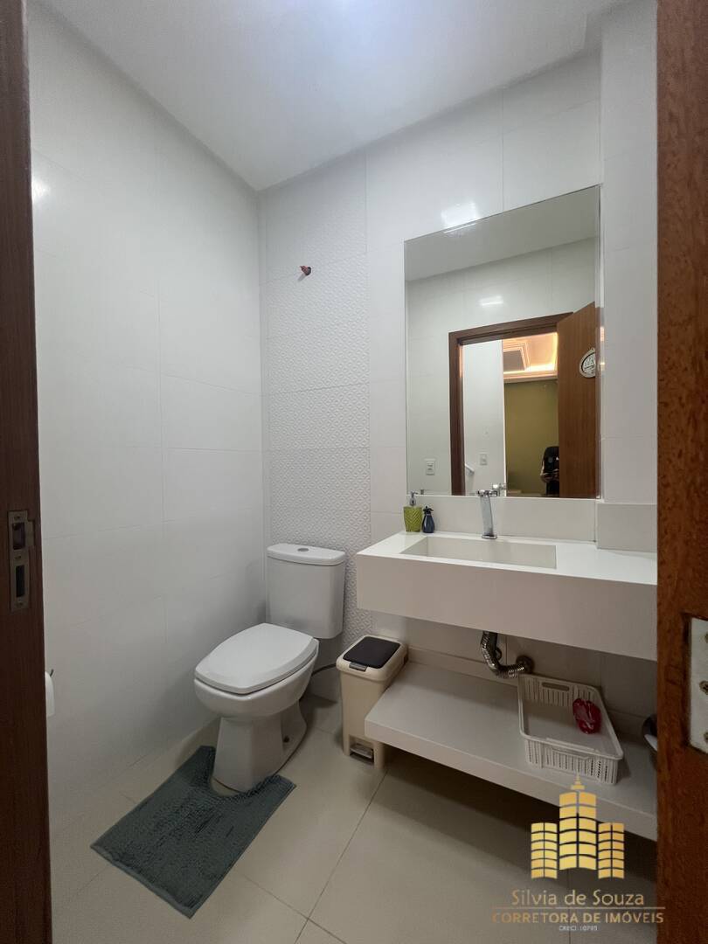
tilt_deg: -1.1
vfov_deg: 106.2
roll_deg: +1.3
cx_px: 354
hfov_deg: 89.9
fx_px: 355
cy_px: 472
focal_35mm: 13
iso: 200
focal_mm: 1.57
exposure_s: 1/120
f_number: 1.8
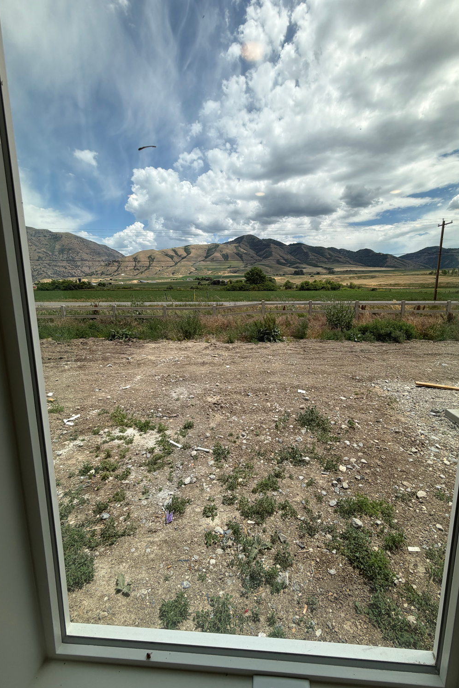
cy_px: 336
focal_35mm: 15
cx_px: 247
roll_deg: -0.2
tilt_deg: -8.9
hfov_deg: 77.2
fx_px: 287
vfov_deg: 100.4
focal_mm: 2.22
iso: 20
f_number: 2.2
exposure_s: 1/928
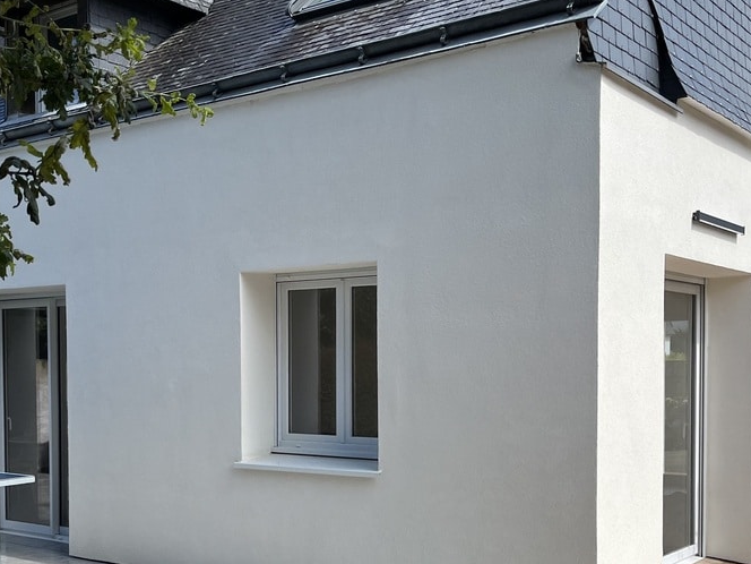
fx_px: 1020
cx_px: 331
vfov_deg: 30.6
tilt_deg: -0.5
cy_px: 394
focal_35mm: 47
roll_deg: +1.1
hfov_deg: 40.4
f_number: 1.6
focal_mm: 5.1
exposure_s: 1/2967
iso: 50
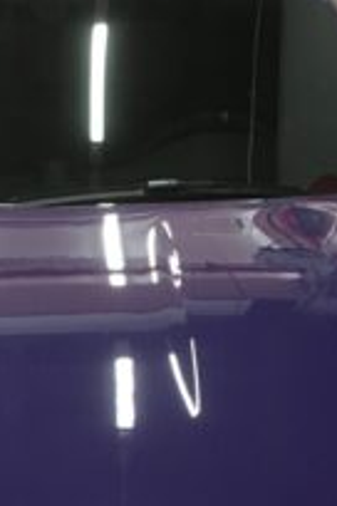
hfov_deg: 11.6
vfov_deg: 17.1
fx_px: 1657
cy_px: 474
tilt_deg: -17.6
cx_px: 59
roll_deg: +1.0
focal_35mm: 118
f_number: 2.2
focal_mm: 4.15
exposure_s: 1/30
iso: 100
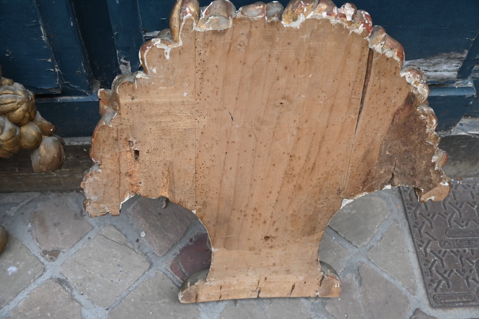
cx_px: 240
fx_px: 539
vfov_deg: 33.0
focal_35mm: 40
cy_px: 160
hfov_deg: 47.9
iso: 400
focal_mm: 27
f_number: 3.8
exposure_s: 1/125
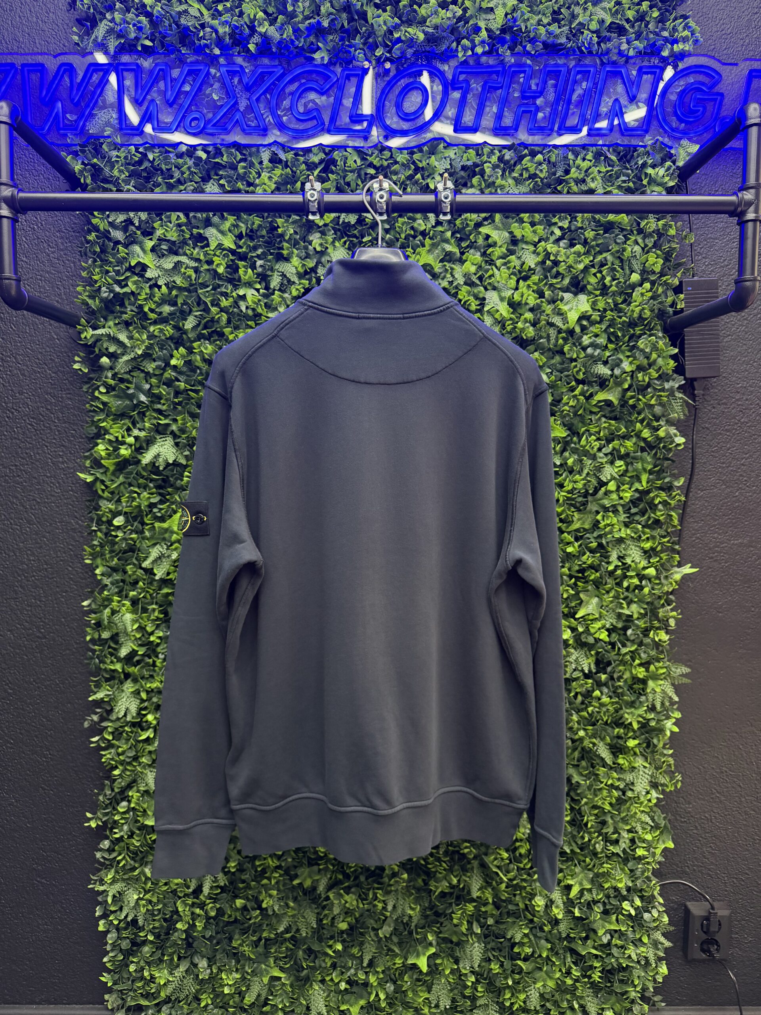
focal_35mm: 24
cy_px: 508
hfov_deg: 56.8
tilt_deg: -6.3
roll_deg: -0.6
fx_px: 703
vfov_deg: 71.6
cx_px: 380
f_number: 1.78
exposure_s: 1/50
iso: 250
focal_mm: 6.76
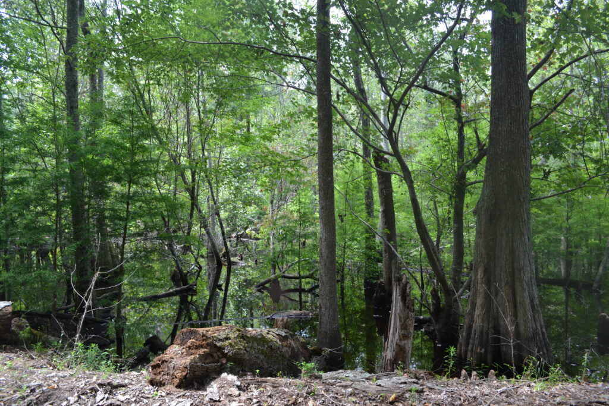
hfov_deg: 67.4
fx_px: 457
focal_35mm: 27
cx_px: 304
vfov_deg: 47.9
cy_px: 203
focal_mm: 18
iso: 400
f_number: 5.6
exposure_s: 1/125
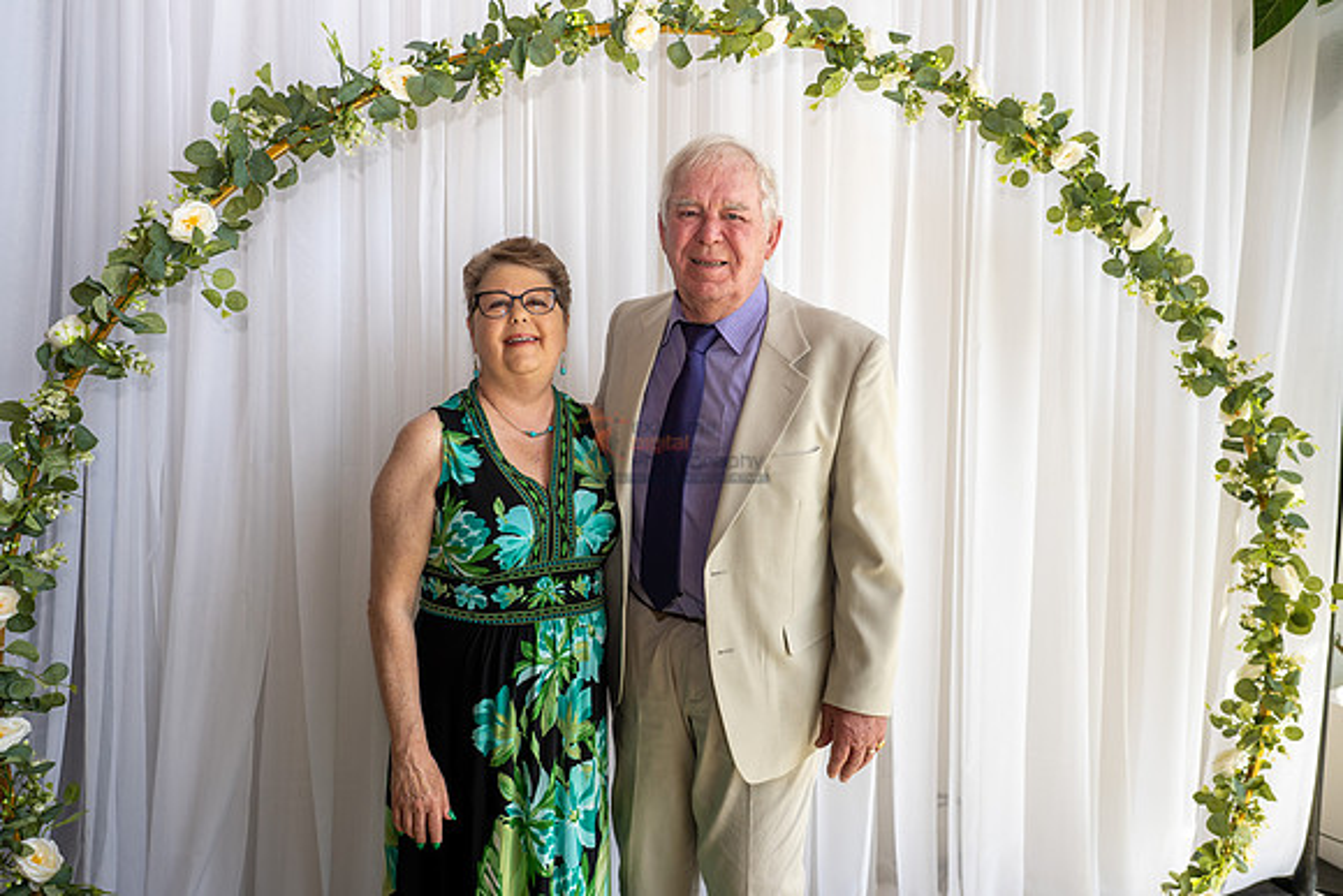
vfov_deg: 53.2
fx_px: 896
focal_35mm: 24
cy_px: 448
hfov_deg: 73.7
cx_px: 672
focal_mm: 24
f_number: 4
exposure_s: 1/125
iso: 200
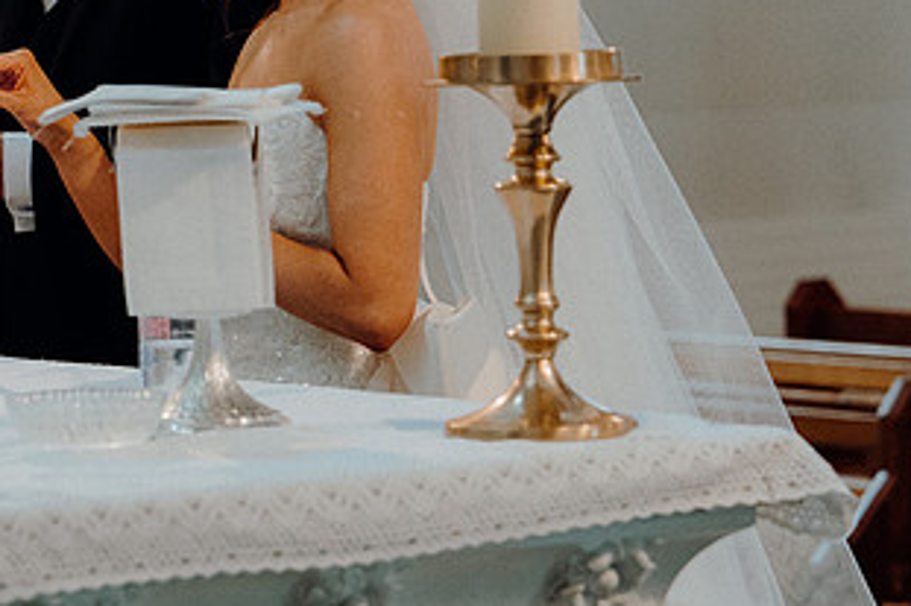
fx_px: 4957
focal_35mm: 196
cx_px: 114
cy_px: 60
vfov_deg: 7.0
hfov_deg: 10.5
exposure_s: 1/160
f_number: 3.5
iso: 1600
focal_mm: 70
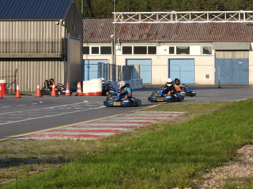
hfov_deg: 6.6
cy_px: 94
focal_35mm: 300
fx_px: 2193
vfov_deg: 5.0
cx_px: 126
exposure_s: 1/500
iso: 100
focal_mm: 53.9
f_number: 4.5
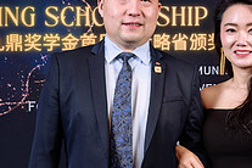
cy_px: 147
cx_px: 187
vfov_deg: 15.5
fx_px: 609
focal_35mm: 87
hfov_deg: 23.2
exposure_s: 1/125
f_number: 5
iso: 500
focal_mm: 31
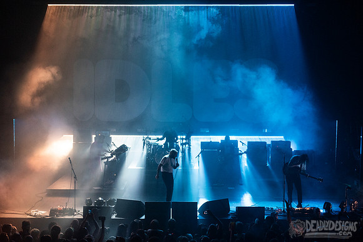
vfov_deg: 28.1
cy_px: 121
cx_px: 182
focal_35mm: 48
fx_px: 484
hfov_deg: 41.1
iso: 2500
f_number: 3.2
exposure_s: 1/500
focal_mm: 48
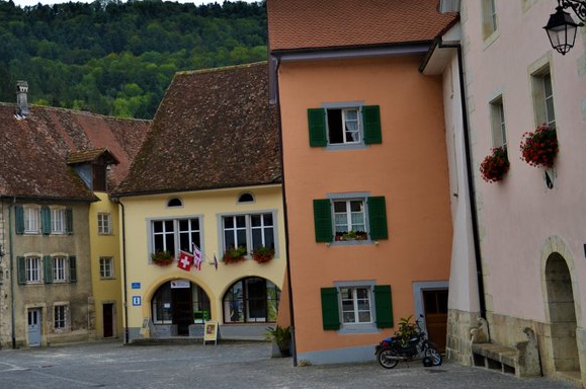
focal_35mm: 58
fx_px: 943
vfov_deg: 23.2
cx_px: 185
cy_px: 140
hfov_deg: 34.2
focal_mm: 28
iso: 320
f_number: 4
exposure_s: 1/500
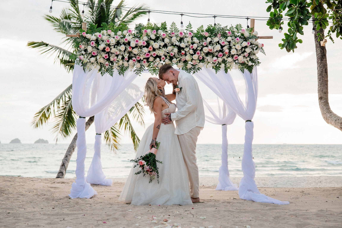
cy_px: 114
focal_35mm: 51
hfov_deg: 38.7
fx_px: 487
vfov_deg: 26.4
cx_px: 171
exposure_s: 1/2000
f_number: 3.5
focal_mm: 50
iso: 400
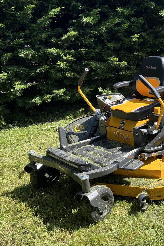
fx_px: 342
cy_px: 110
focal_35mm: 50
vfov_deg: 39.5
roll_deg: +4.8
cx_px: 141
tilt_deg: -14.0
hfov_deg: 26.3
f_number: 1.6
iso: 50
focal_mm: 5.1
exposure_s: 1/943
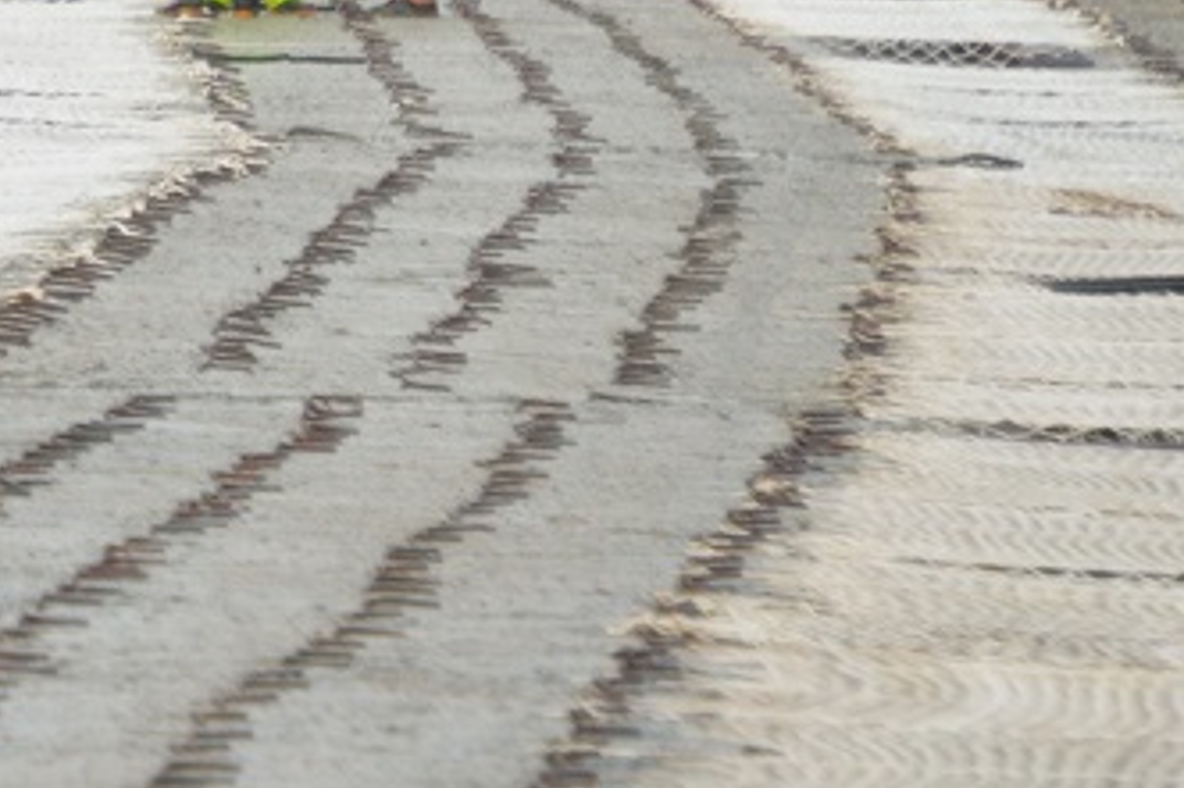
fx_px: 32707
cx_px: -893
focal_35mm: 995
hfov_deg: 2.1
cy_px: -442
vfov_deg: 1.4
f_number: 5.6
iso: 200
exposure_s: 1/250
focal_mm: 230
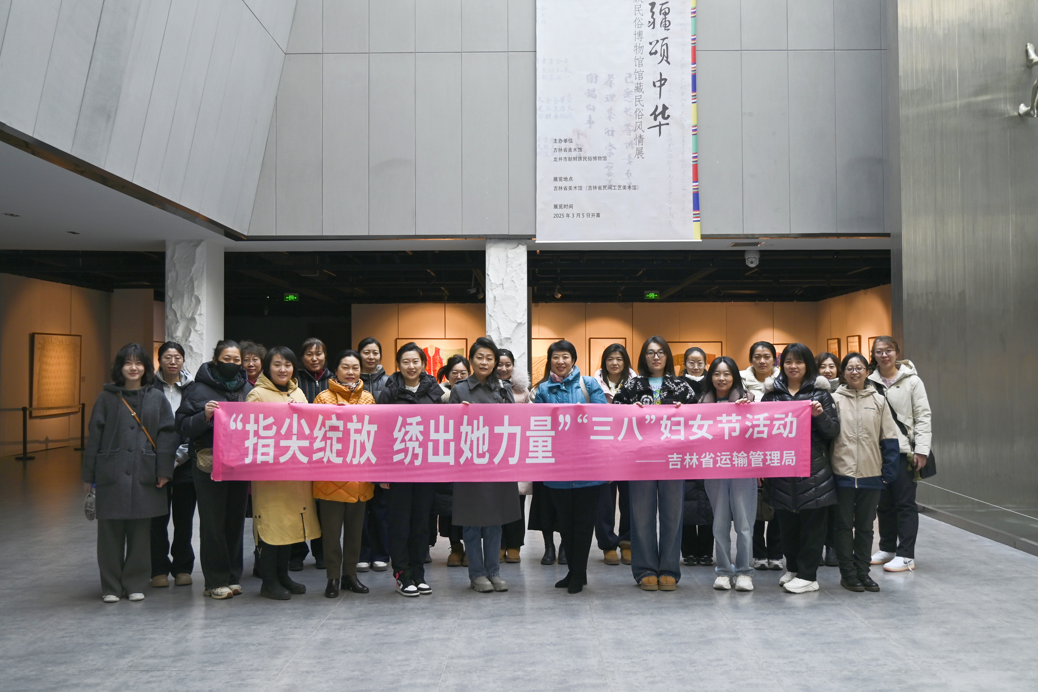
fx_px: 973
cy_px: 346
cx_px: 519
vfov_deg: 39.1
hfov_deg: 56.1
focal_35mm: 34
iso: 400
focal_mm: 22.5
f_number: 3.8
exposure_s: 1/160
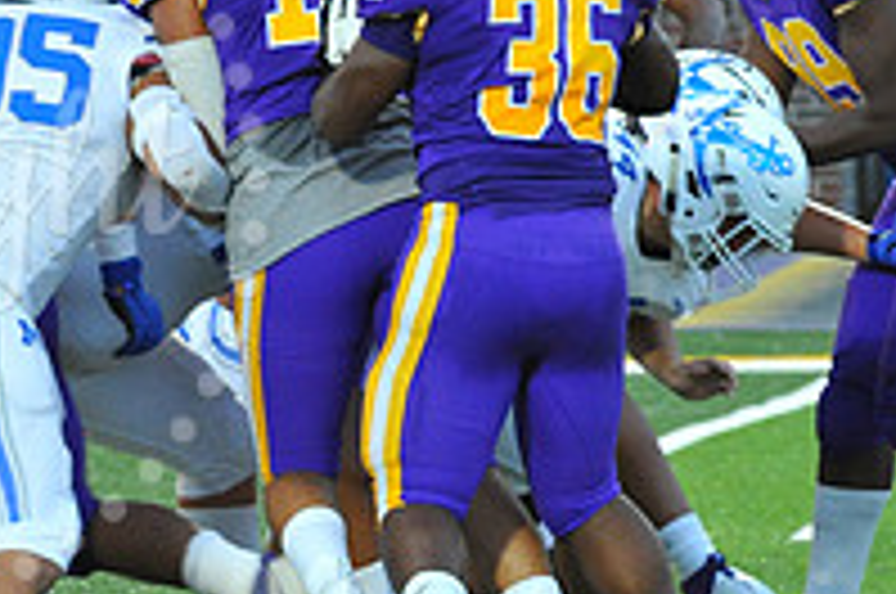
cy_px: 189
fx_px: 14487
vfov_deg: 2.4
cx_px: -162
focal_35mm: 583
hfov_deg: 3.5
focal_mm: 200
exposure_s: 1/320
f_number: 7.1
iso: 3200
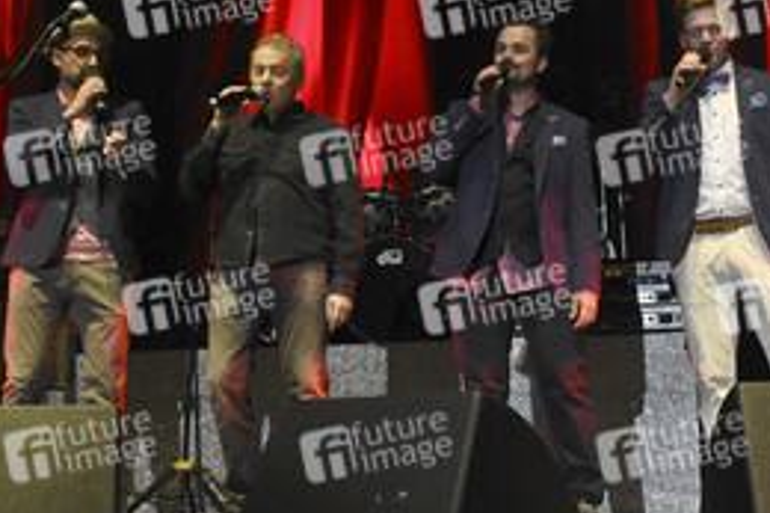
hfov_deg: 33.5
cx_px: 416
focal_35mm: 60
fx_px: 1280
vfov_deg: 22.6
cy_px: 225
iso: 3200
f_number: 6.3
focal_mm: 23
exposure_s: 1/200
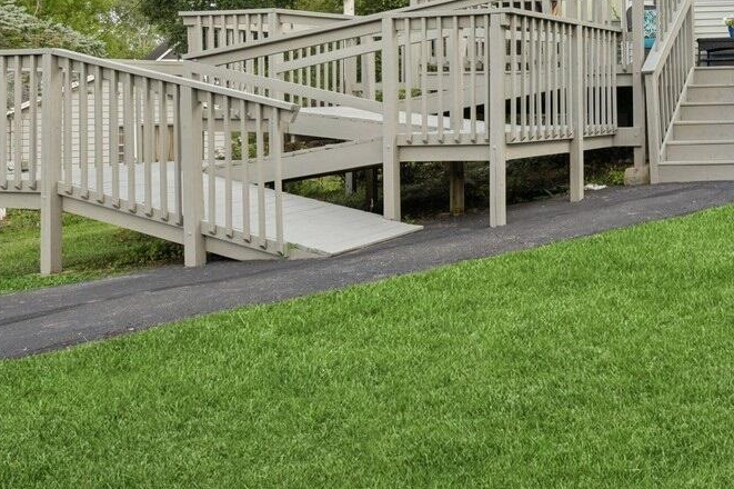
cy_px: 88
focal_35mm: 46
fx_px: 937
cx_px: 752
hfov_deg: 37.6
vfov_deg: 28.5
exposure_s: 1/160
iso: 200
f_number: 8
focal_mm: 19
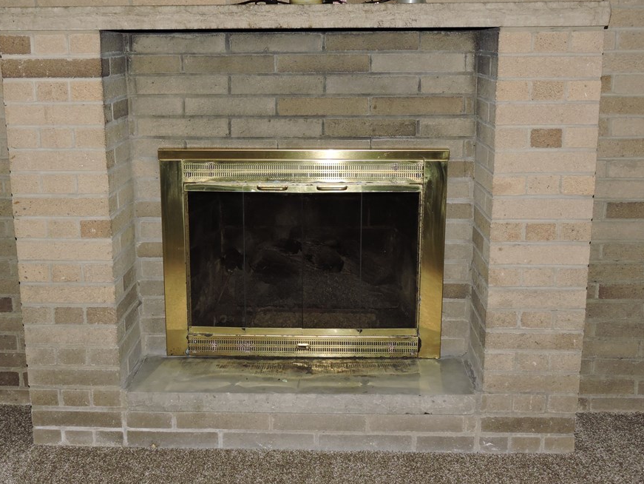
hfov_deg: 40.4
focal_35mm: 47
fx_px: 875
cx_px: 291
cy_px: 240
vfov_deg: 30.9
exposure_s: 1/30
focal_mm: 7.2
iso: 200
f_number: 3.8
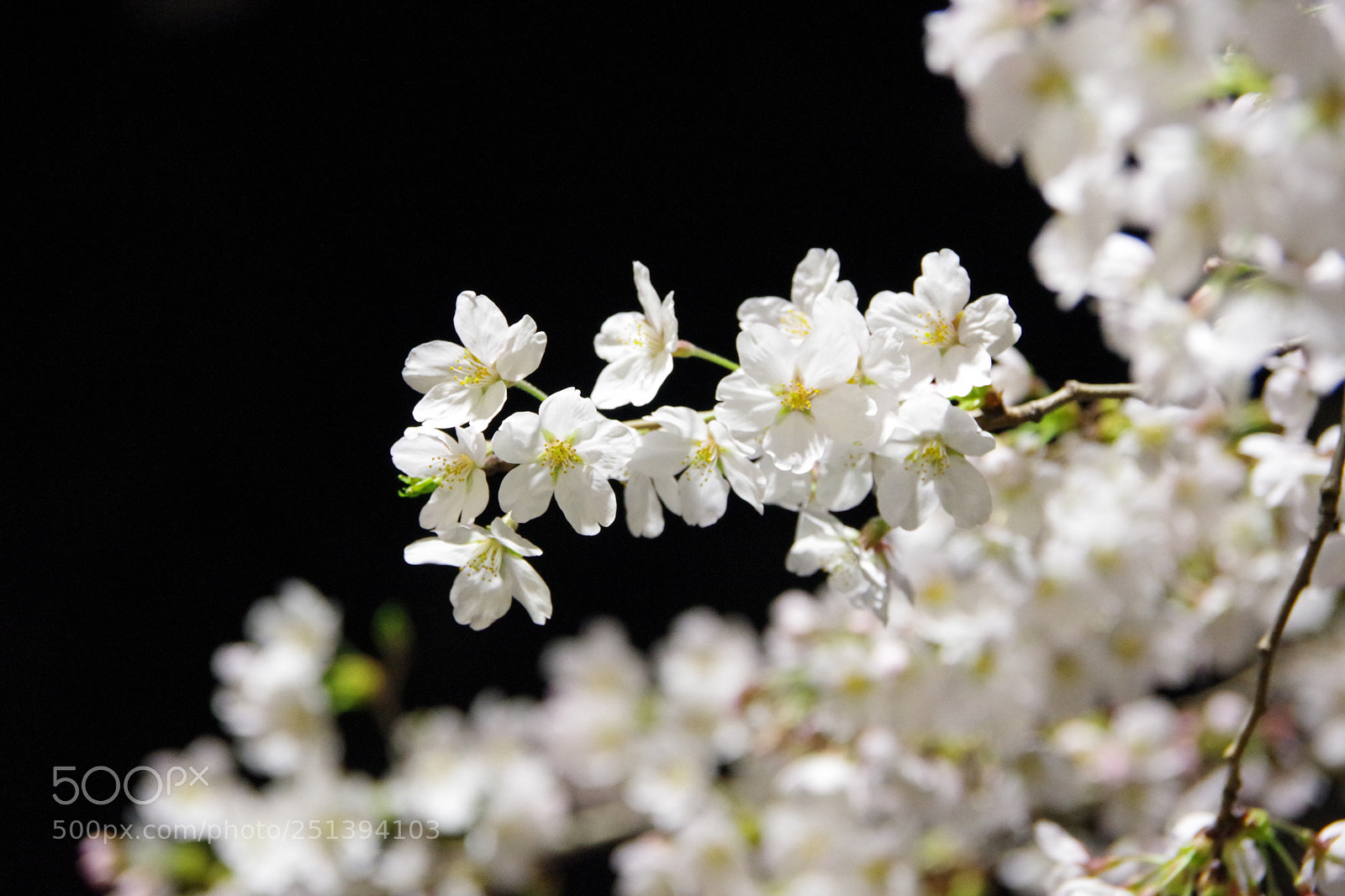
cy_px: 448
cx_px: 672
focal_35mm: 202
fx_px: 7545
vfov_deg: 6.8
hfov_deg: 10.2
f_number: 5.6
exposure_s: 1/80
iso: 6400
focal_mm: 135
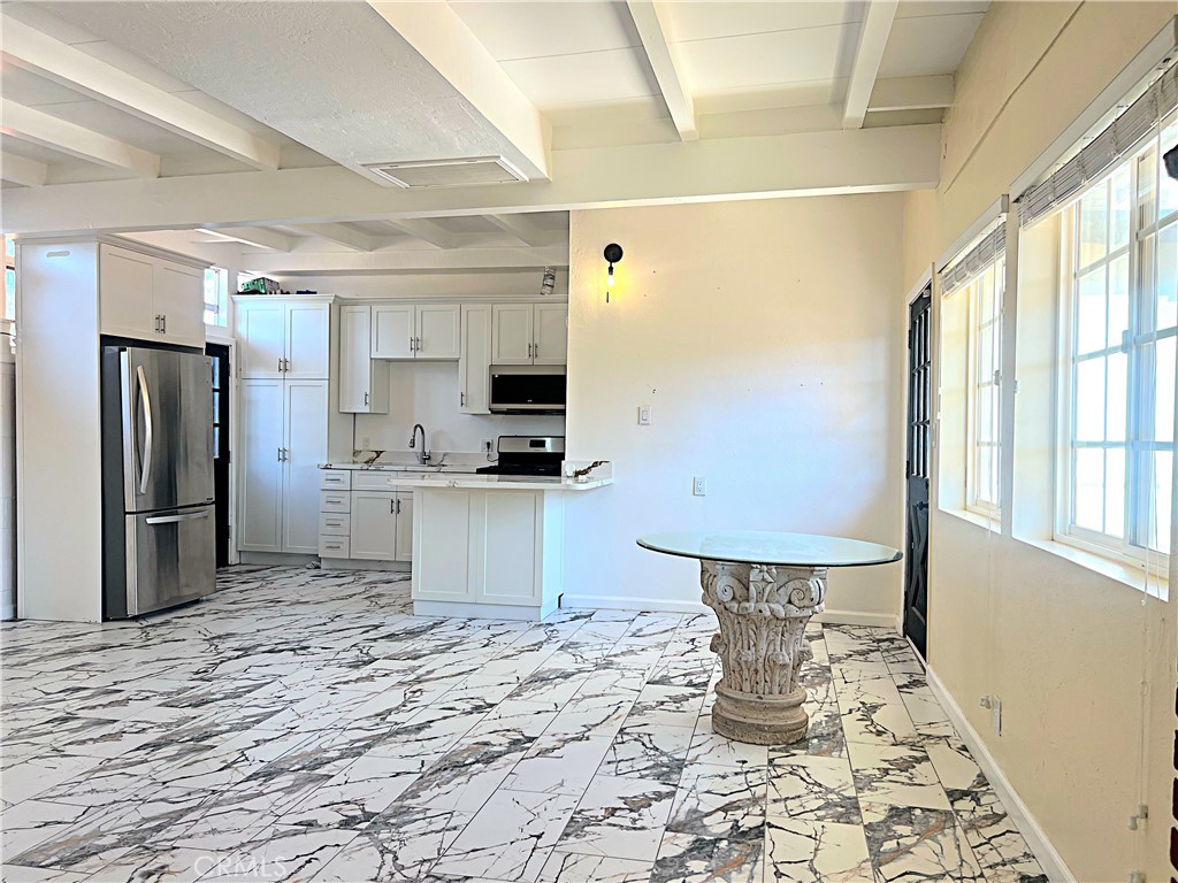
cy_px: 442
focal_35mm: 26
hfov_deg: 67.3
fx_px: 885
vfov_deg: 53.1
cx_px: 589
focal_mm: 5.7
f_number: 1.5
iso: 40
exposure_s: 1/120
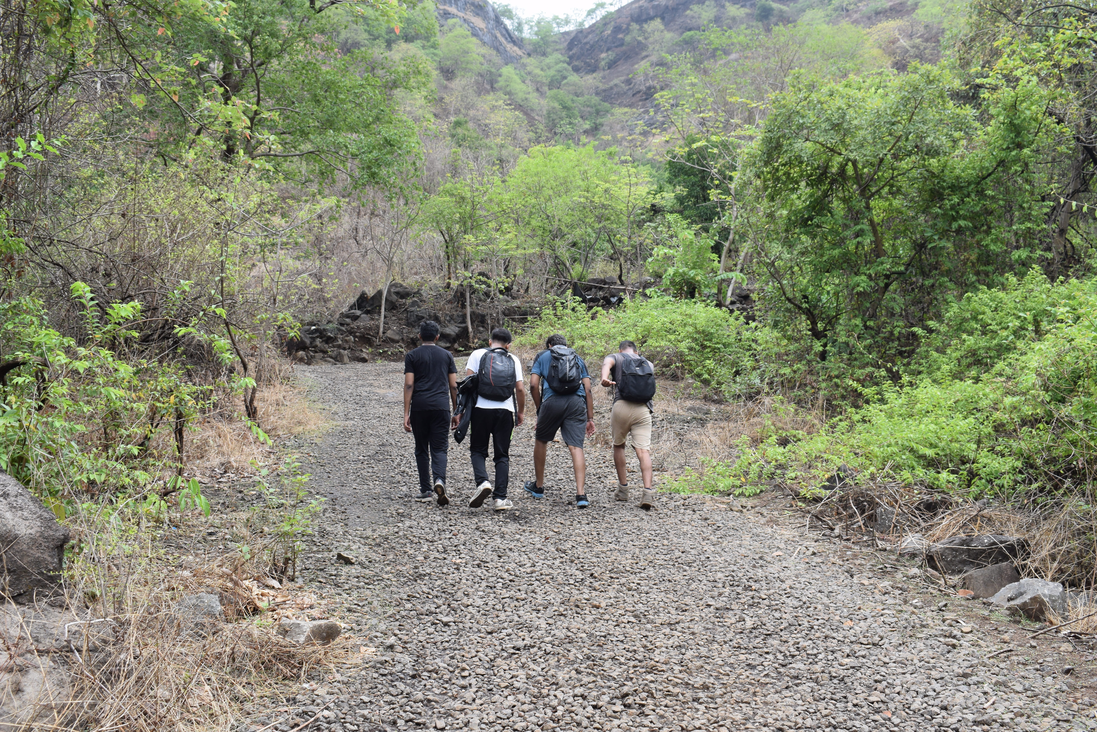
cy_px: 366
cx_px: 548
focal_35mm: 40
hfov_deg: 47.9
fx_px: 1234
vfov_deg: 33.0
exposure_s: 1/250
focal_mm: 27
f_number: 8
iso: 320
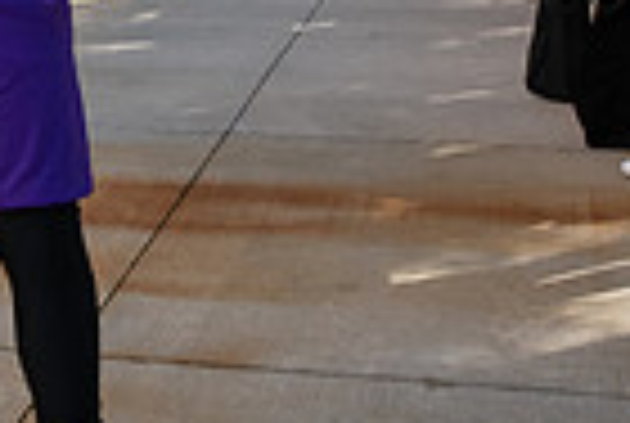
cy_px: -191
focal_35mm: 120
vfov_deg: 11.1
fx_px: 2104
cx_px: -18
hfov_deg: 16.6
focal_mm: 29
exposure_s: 1/640
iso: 400
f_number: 5.6
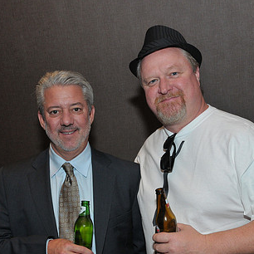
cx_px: 139
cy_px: 149
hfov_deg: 29.5
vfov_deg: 29.5
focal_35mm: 58
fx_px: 481
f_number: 5.6
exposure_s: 1/40
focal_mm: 24
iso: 640
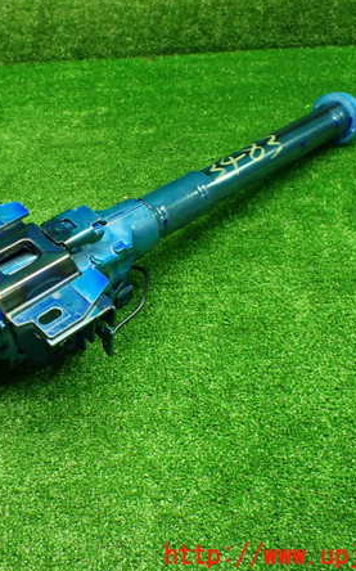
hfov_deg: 29.1
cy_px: 283
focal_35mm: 43
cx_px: 69
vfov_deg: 46.2
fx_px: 668
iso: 800
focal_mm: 5.4
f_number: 2.3
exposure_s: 1/125
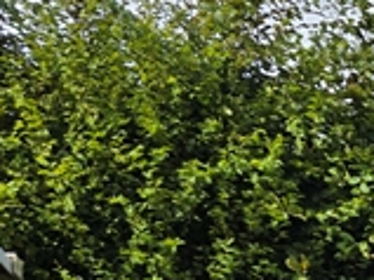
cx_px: 917
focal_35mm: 116
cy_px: 640
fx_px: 1252
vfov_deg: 11.0
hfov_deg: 12.8
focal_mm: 6.3
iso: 12
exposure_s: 1/445
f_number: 1.7
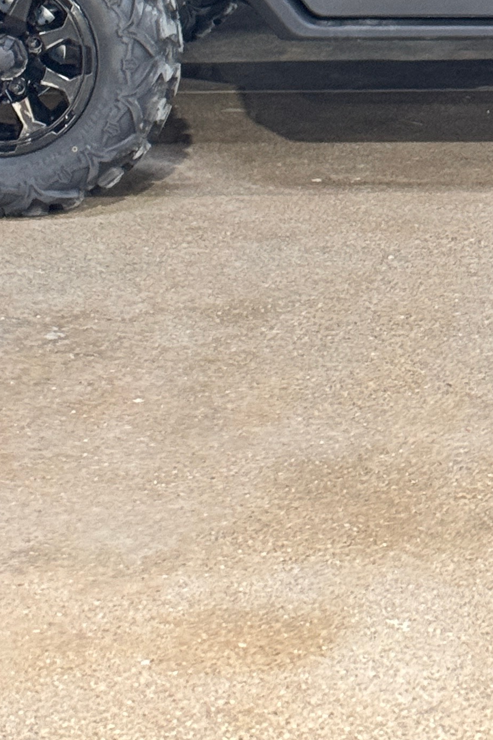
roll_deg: +1.1
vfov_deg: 13.4
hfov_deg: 9.3
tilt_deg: -6.1
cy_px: -328
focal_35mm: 146
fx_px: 3000
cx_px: 578
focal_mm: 6.76
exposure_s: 1/46
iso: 250
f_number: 1.78
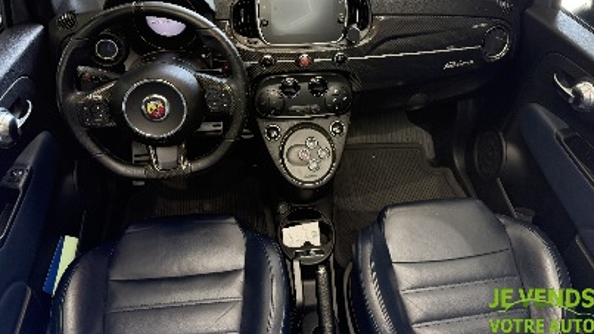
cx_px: 296
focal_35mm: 27
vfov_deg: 42.4
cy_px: 115
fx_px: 425
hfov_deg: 69.8
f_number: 1.78
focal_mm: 6.76
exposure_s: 1/95
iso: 200
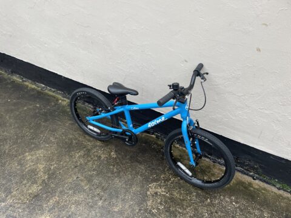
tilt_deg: -38.3
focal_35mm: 26
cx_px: 146
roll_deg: +0.3
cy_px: 109
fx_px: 219
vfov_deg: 53.1
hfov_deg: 67.3
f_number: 1.6
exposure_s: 1/121
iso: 100
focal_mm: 4.2
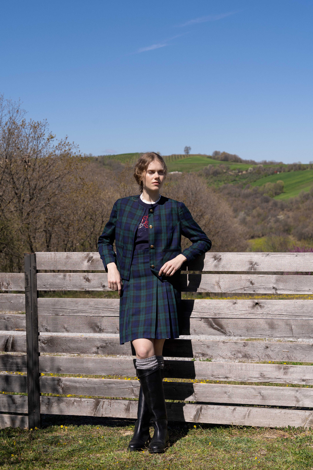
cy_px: 235
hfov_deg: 23.0
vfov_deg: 33.9
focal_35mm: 59
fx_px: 769
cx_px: 156
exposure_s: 1/500
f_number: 6.3
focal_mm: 59
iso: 100
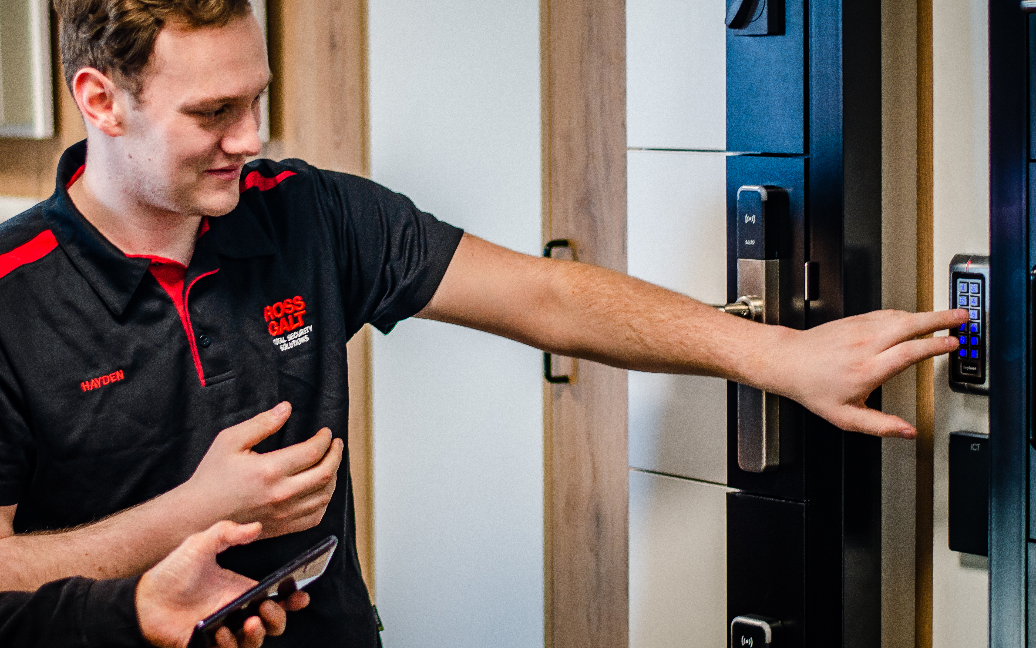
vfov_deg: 13.3
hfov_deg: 21.2
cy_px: 276
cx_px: 402
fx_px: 2767
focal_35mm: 98
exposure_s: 1/125
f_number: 1.8
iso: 320
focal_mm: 50
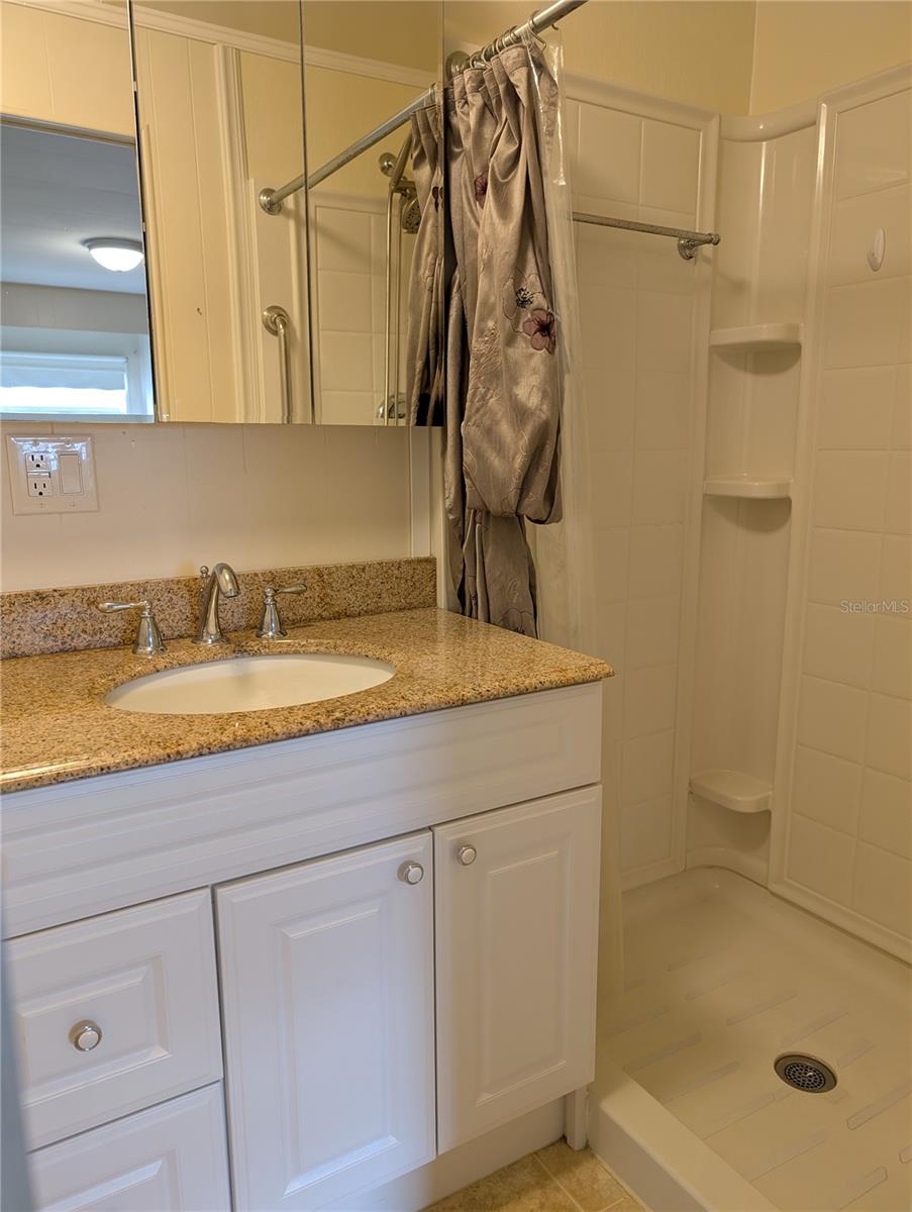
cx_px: 456
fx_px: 841
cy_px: 606
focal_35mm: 24
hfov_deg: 56.9
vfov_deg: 71.5
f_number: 1.68
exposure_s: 1/40
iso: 95
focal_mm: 6.9
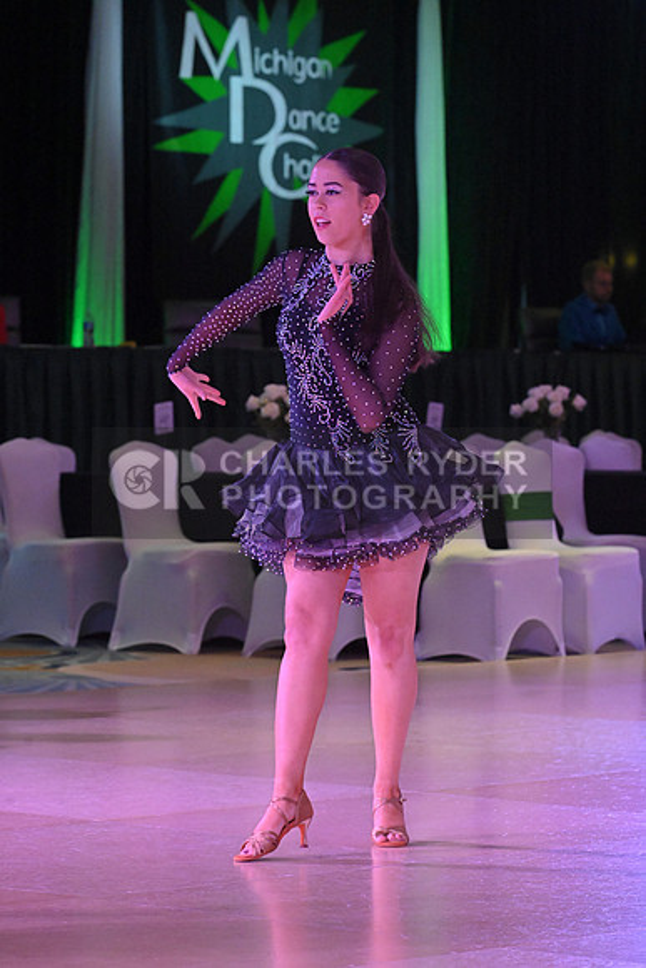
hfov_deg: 8.6
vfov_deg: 12.8
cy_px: 484
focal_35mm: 160
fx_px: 4304
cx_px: 323
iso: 8000
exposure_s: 1/400
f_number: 8
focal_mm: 160
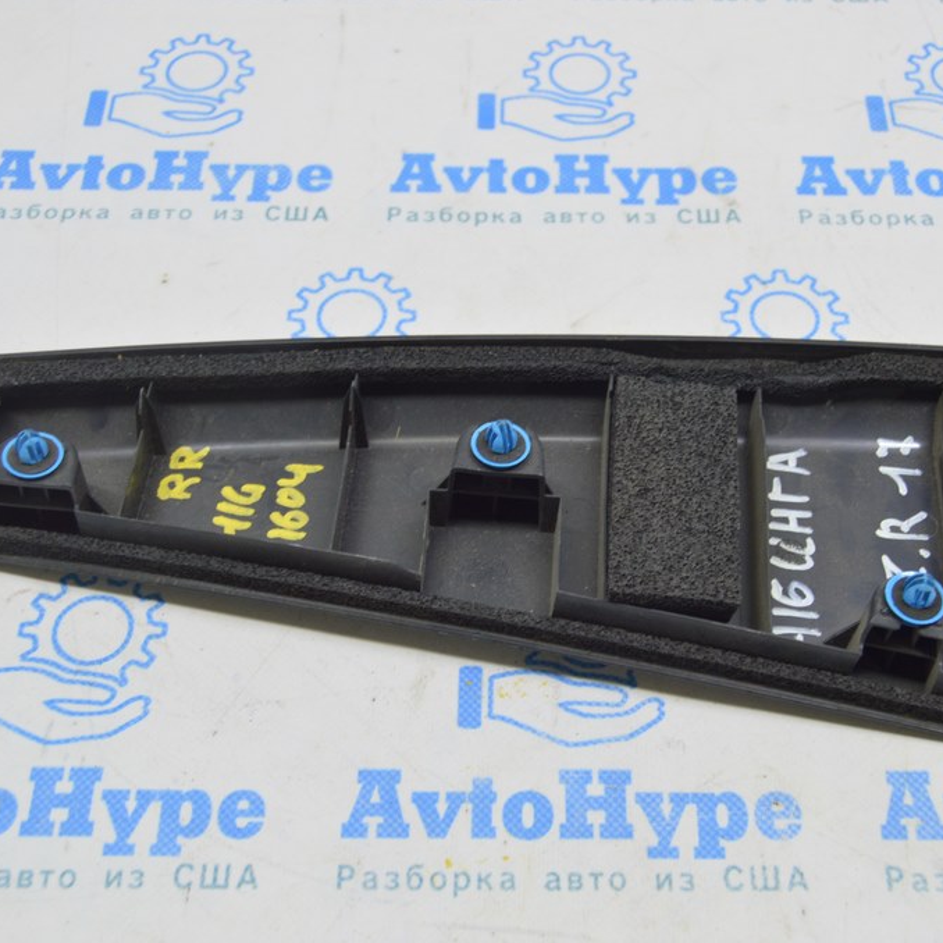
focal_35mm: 50
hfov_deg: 34.0
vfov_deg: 34.0
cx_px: 526
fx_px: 1541
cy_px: 471
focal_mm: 26
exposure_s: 1/20
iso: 400
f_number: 5.6
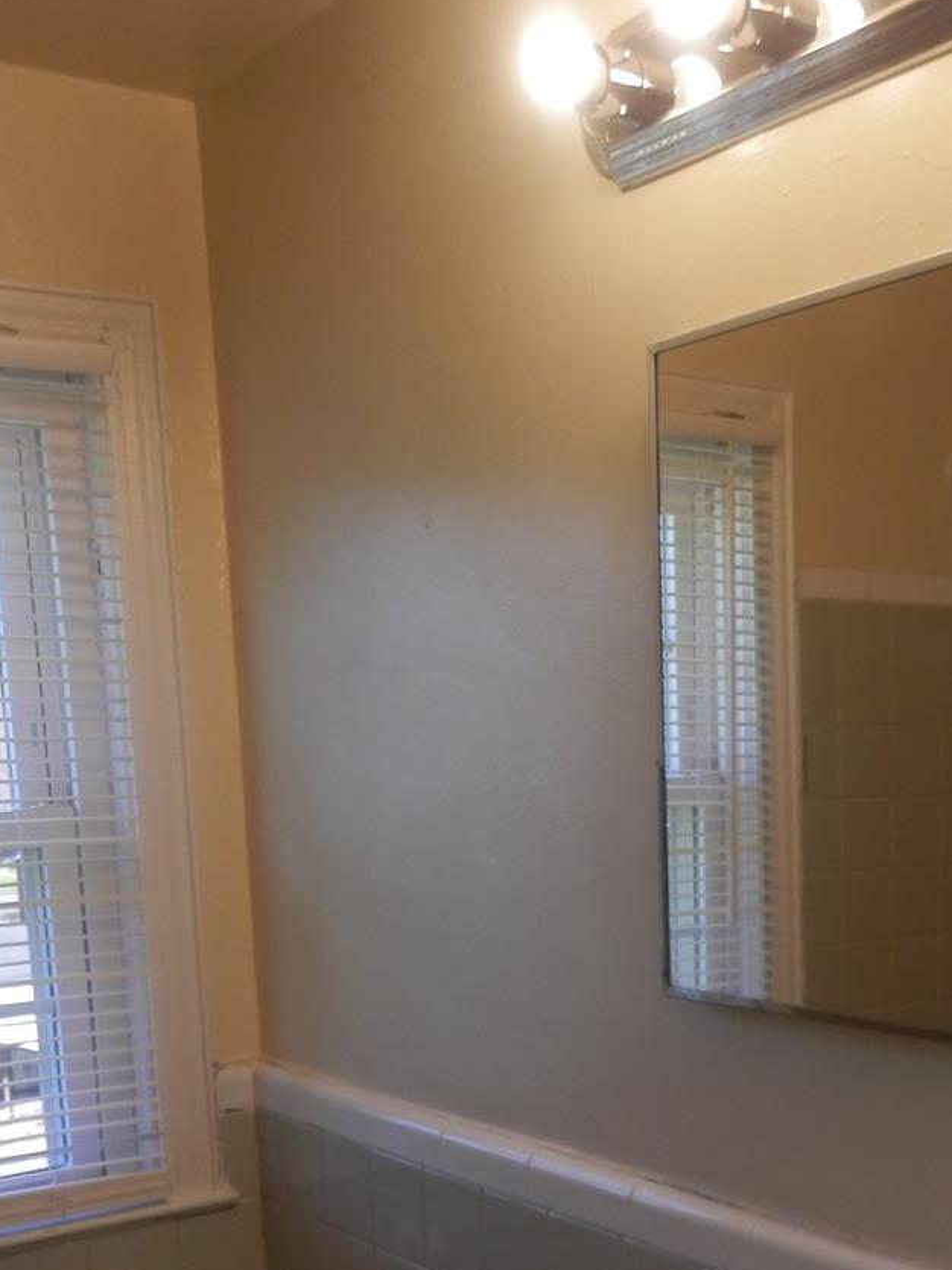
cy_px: 940
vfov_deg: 40.2
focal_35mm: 46
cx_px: 596
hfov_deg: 31.4
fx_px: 1687
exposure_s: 1/80
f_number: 3
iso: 80
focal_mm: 4.5
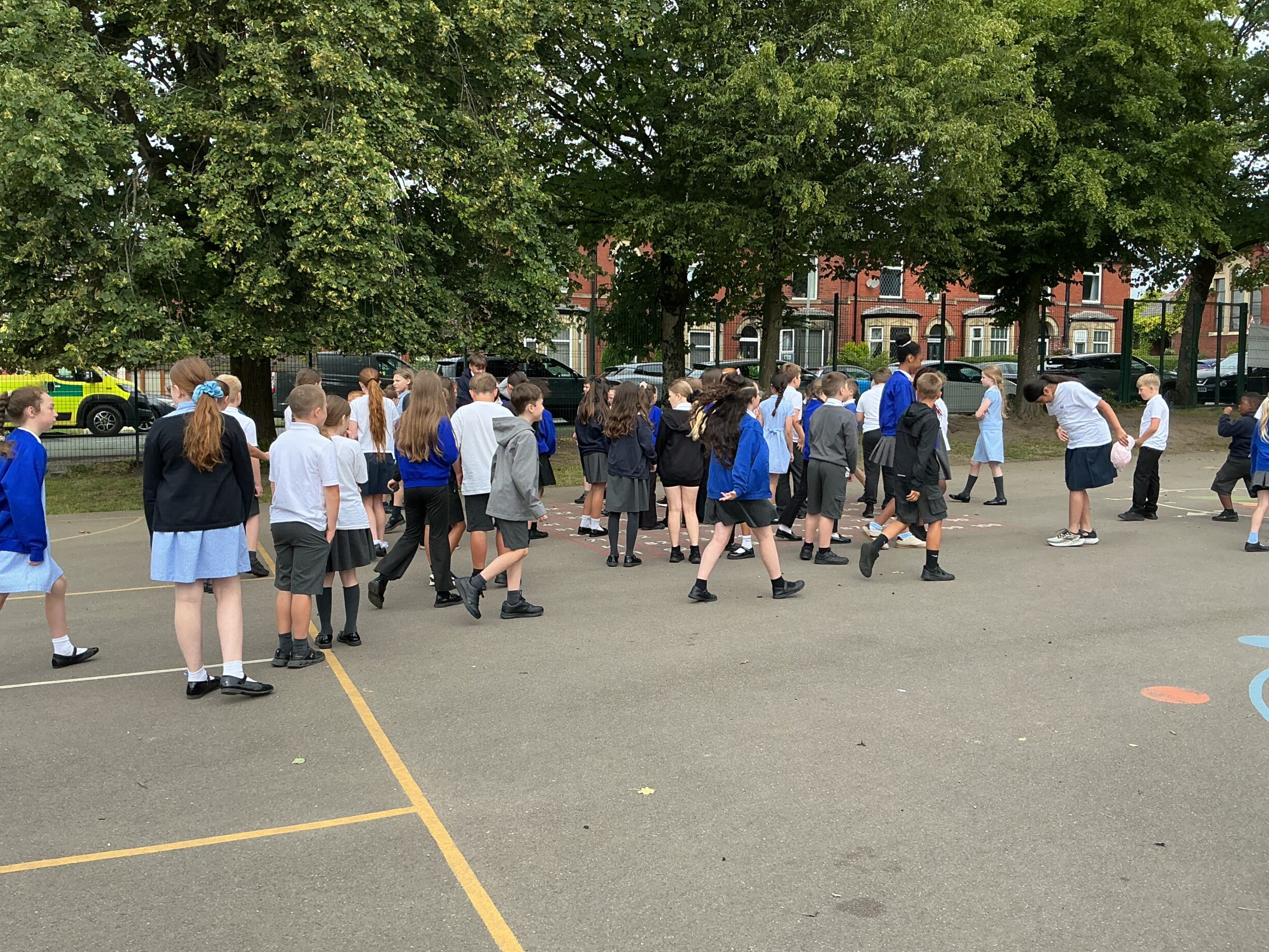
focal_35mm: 30
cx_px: 613
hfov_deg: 60.0
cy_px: 478
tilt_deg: -5.5
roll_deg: -1.7
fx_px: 1100
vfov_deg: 46.8
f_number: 1.8
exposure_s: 1/869
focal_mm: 3
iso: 25
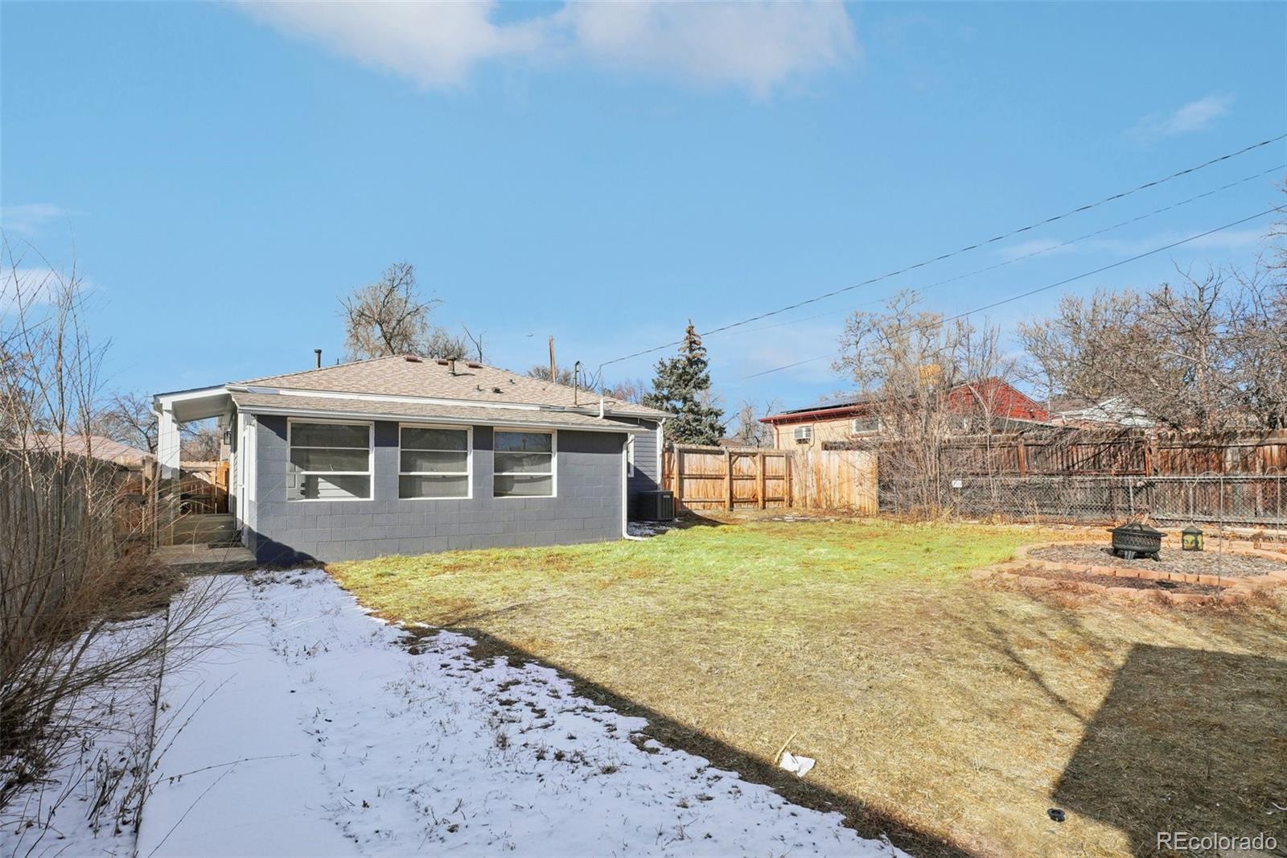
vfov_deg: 72.0
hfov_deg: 95.0
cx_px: 644
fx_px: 590
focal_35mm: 16
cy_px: 429
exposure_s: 1/750
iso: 100
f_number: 8
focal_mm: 11
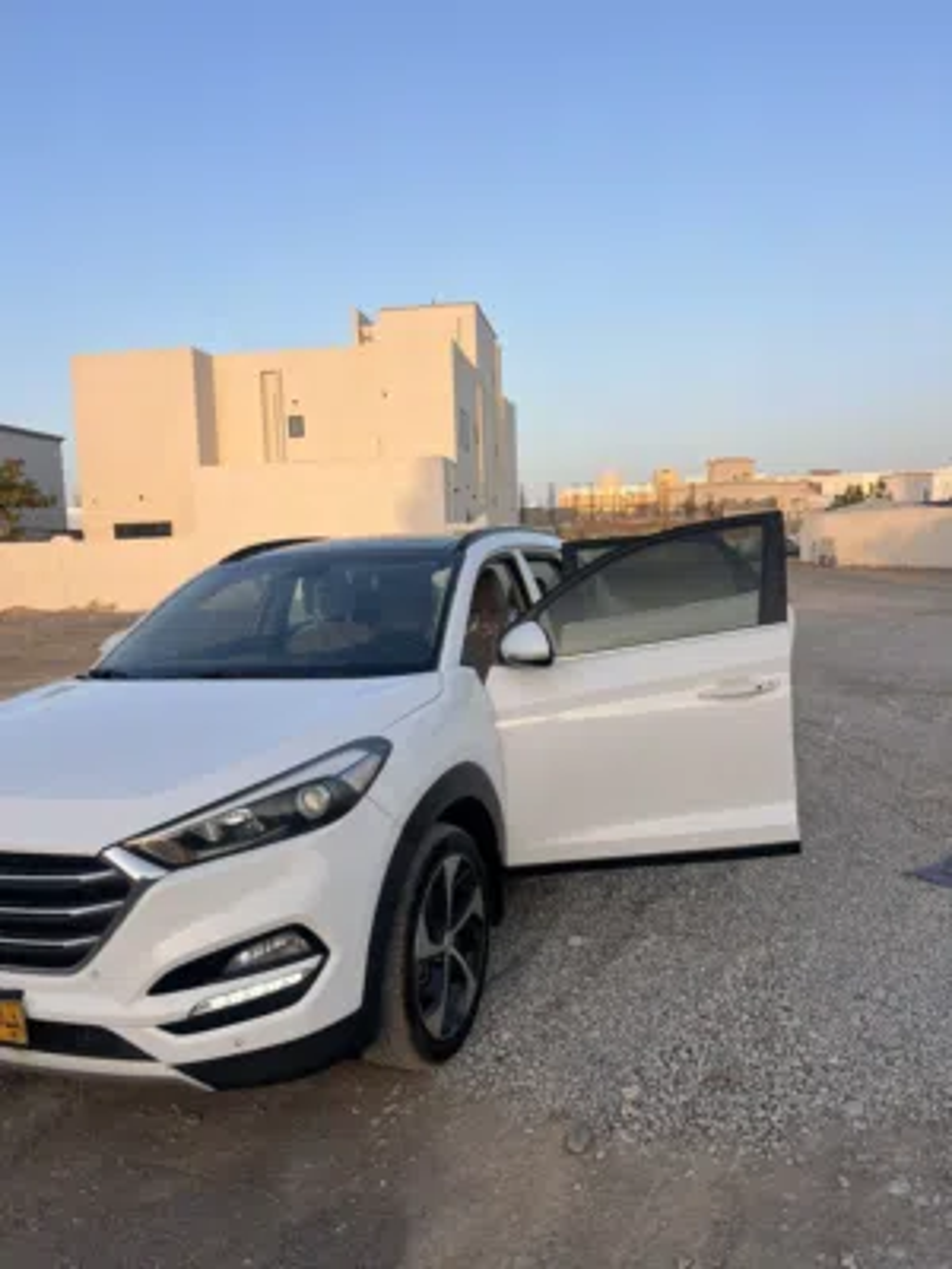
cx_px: 476
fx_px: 953
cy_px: 634
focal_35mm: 26
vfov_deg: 67.3
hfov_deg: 53.1
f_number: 1.5
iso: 50
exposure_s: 1/957
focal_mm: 5.7
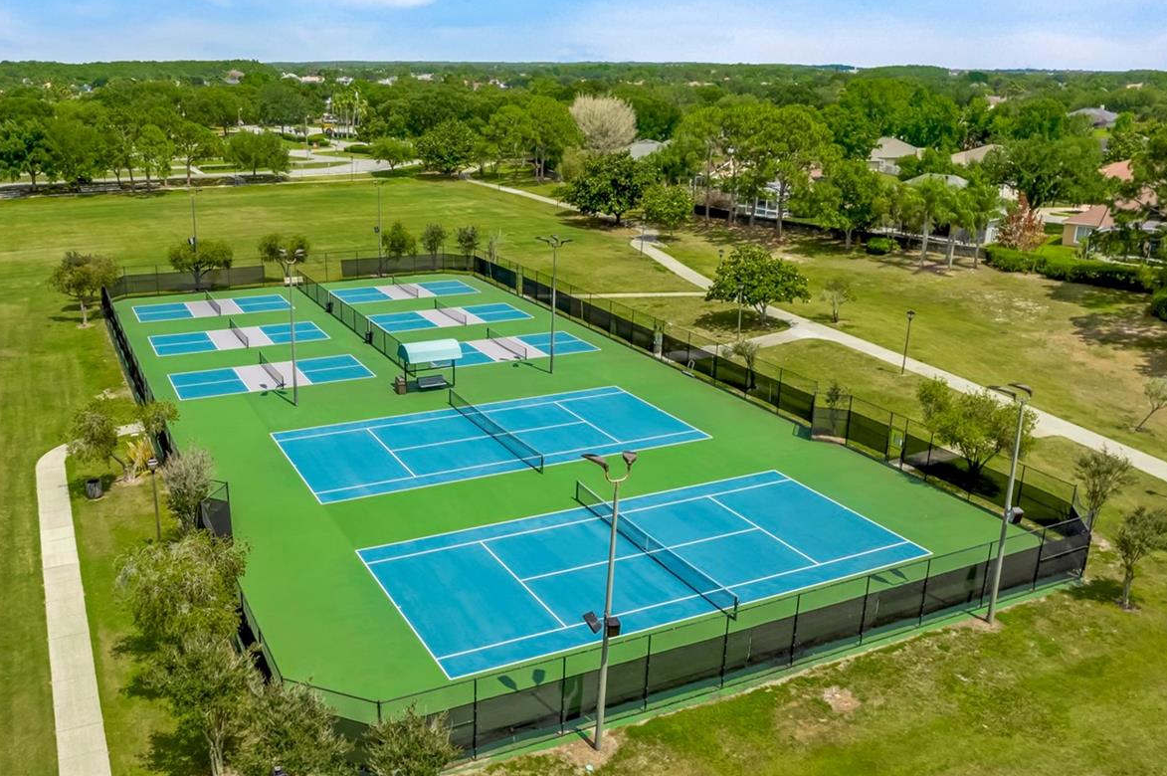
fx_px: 972
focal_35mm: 30
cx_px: 489
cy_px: 366
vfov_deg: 43.5
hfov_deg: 61.6
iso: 100
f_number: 2.8
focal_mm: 8.38
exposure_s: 1/320
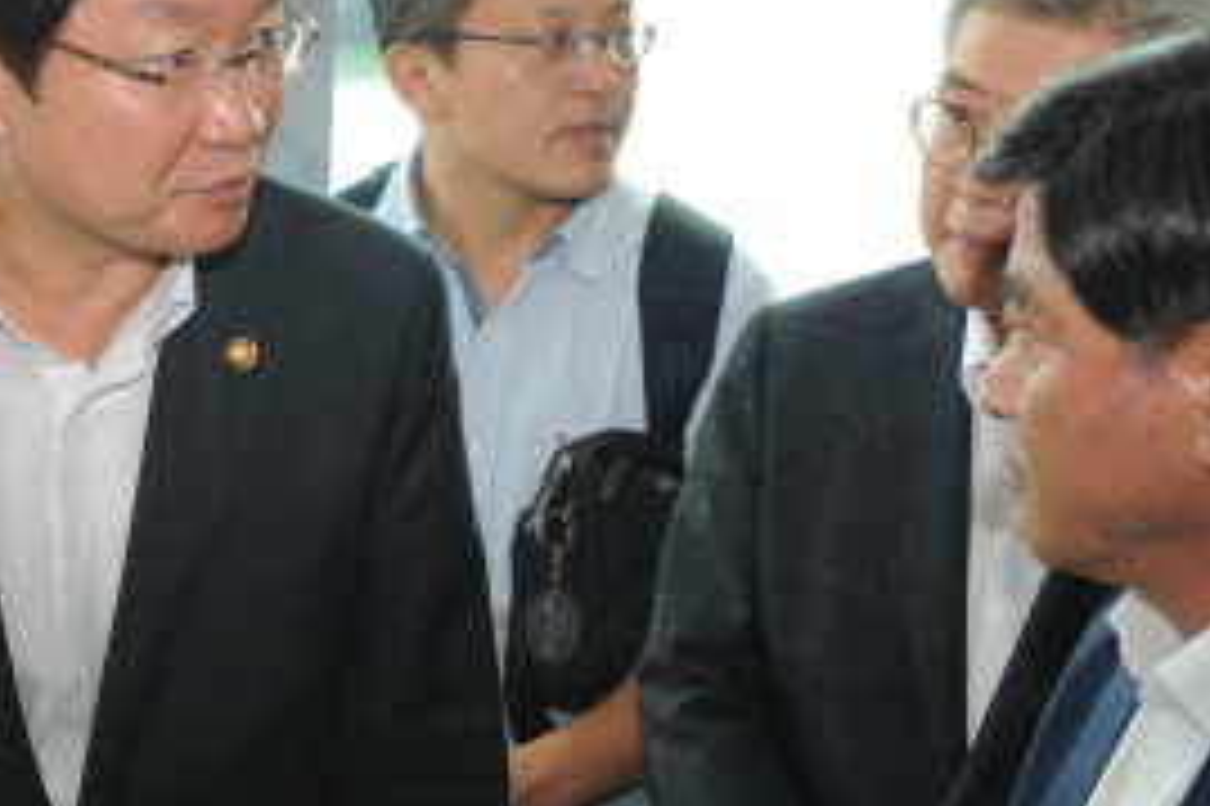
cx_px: 306
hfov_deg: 17.6
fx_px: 3896
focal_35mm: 116
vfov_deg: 11.8
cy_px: 450
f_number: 6.3
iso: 320
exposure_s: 1/80
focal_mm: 48
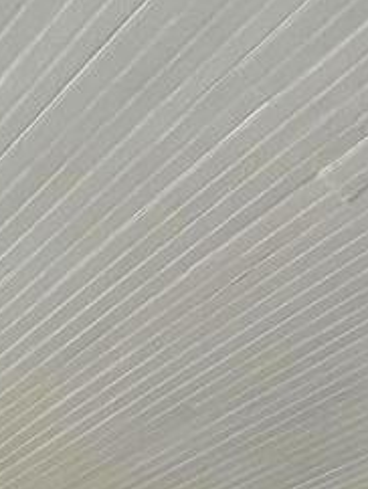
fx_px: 821
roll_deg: -0.5
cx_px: 465
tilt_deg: -1.3
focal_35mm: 58
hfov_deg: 22.8
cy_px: 974
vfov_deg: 19.3
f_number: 1.8
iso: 64
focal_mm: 1.57
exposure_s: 1/99
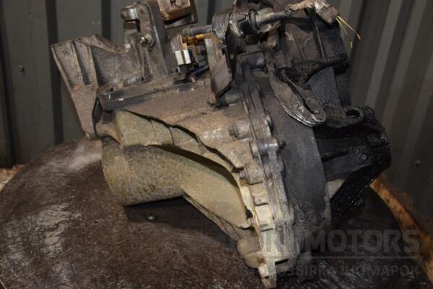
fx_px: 451
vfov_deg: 35.5
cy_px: 144
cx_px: 216
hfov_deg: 51.3
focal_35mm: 38
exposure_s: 1/60
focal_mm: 25
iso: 800
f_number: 5
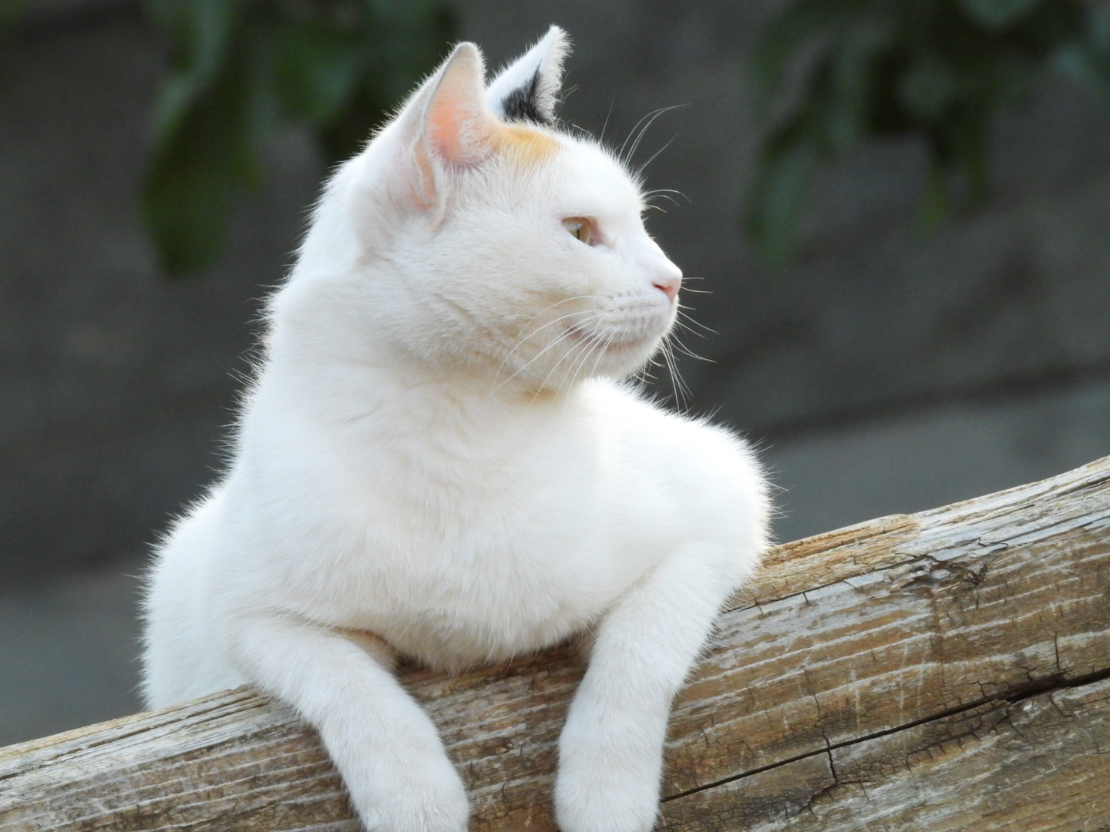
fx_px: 25653
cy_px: 416
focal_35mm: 800
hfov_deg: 2.5
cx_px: 555
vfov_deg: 1.9
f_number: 8
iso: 800
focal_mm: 144
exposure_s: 1/80
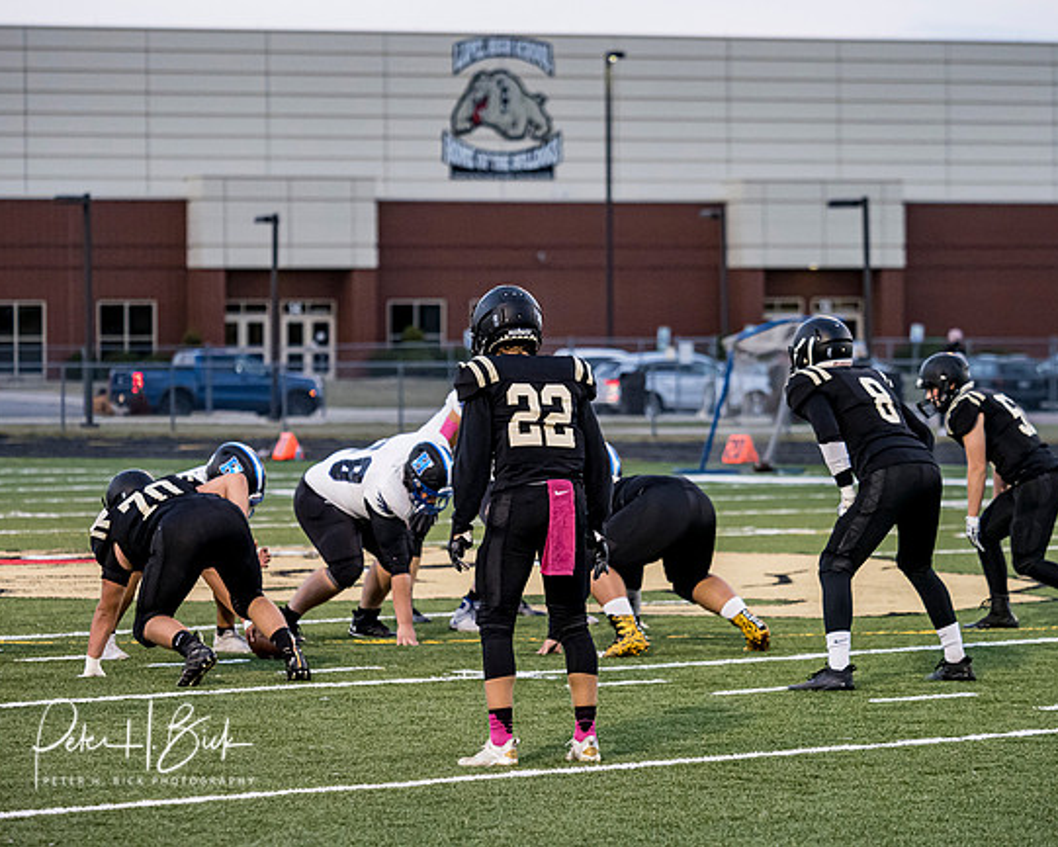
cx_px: 542
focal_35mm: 203
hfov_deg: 9.5
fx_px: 6358
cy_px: 424
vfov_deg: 7.6
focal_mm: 97
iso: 2500
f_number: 2.8
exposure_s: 1/1000
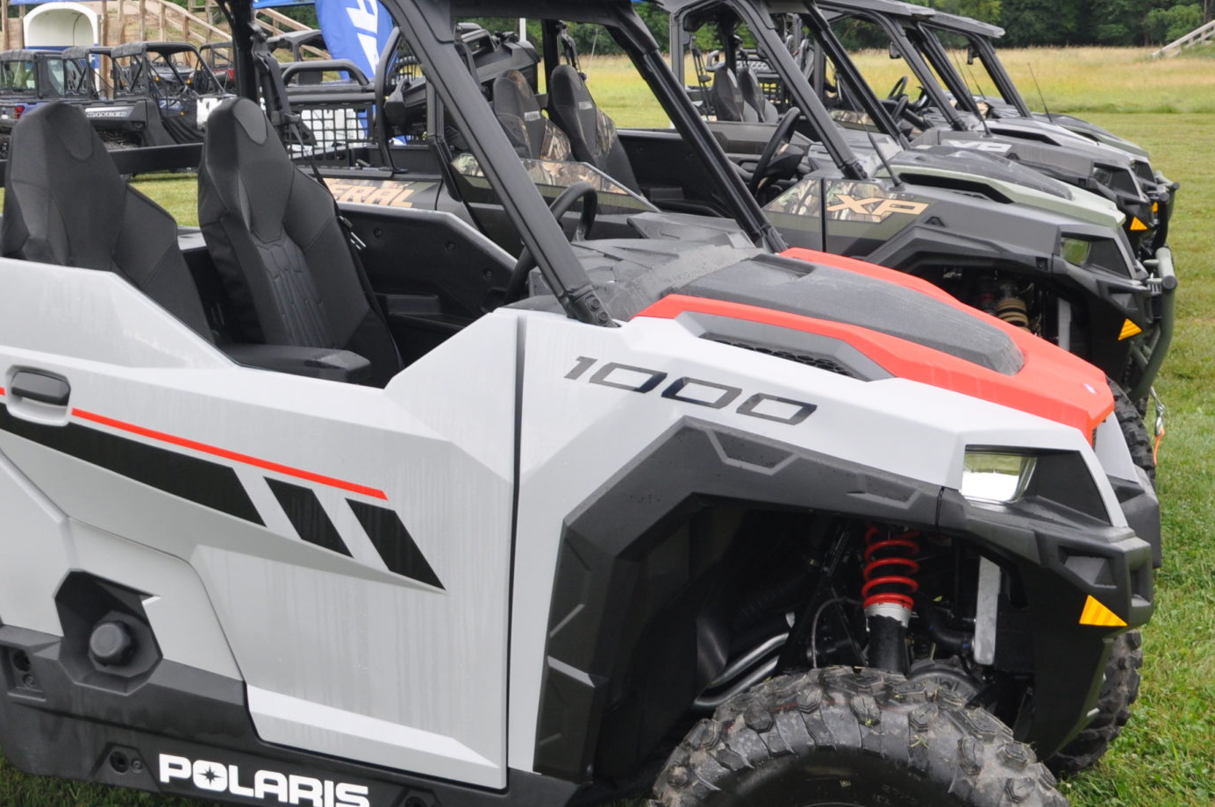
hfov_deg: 32.3
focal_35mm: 61
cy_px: 455
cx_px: 311
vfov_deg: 22.2
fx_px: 2056
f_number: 5.6
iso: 400
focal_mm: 22
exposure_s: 1/125
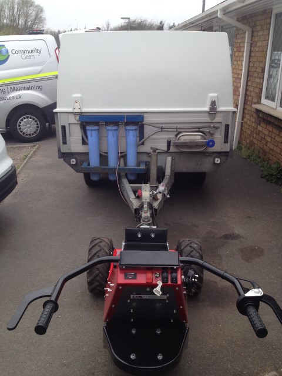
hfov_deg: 40.7
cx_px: 141
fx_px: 380
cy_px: 188
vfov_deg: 52.6
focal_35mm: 35
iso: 50
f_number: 2.4
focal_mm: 4.28
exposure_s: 1/198
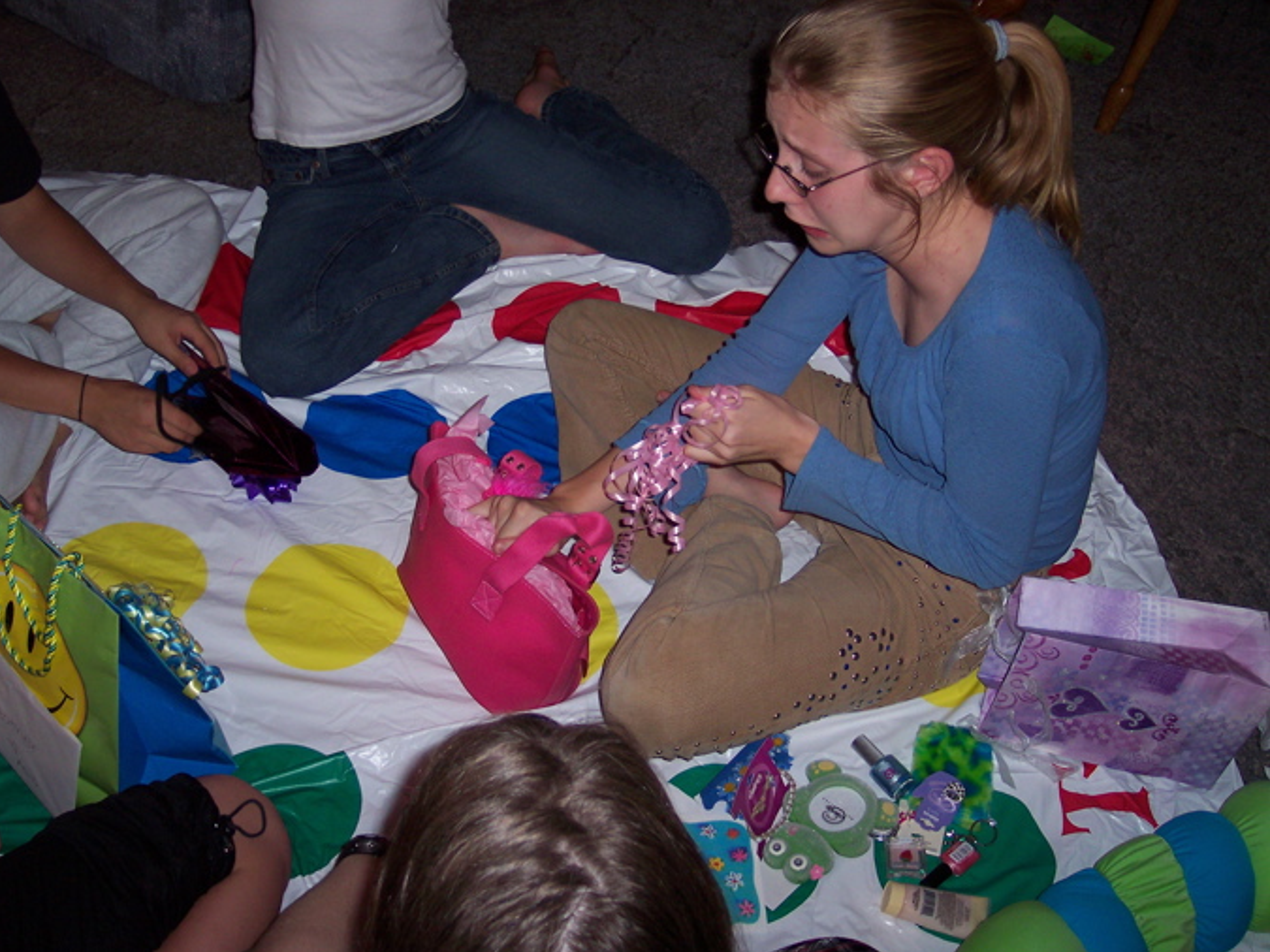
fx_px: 1467
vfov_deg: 35.9
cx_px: 603
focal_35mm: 40
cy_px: 456
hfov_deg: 46.8
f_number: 2.8
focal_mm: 8
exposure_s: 1/30
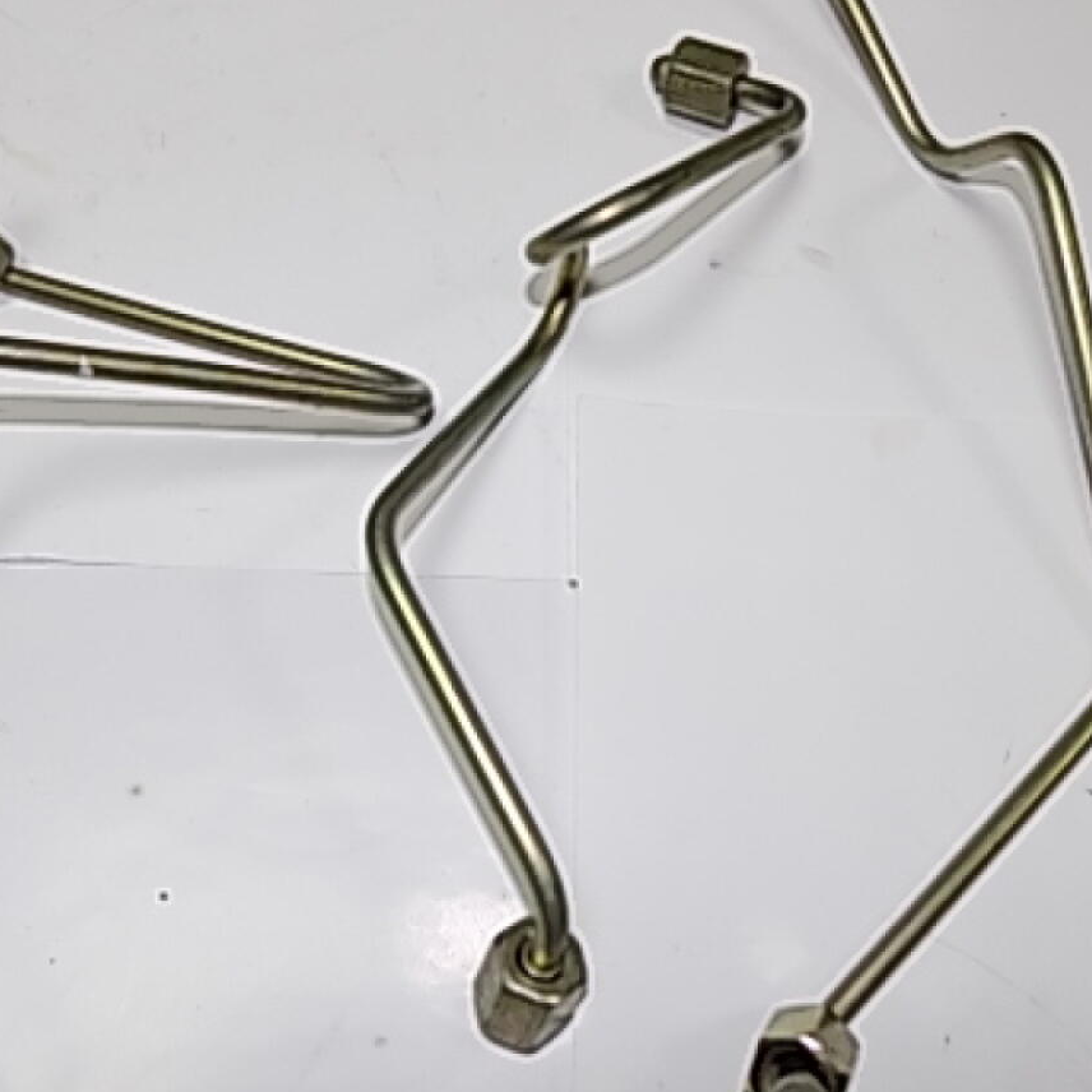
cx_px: 503
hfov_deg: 43.8
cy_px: 518
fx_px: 1356
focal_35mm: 38
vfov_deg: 43.8
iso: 200
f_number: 3.1
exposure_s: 1/30
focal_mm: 4
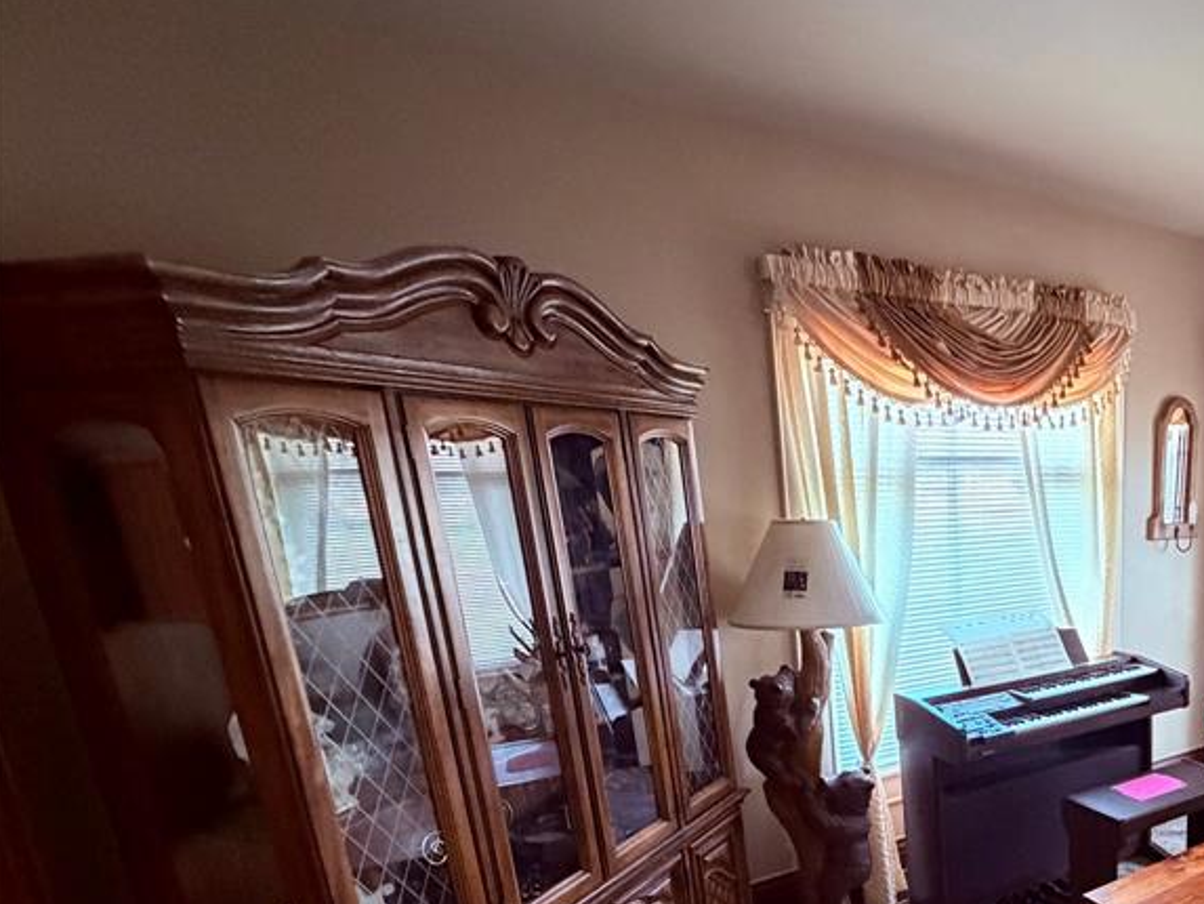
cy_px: 694
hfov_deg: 59.9
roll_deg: +0.9
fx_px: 870
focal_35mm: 25
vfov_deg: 52.1
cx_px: 1063
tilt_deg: -14.2
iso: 1000
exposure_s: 1/60
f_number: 2.2
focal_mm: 2.22
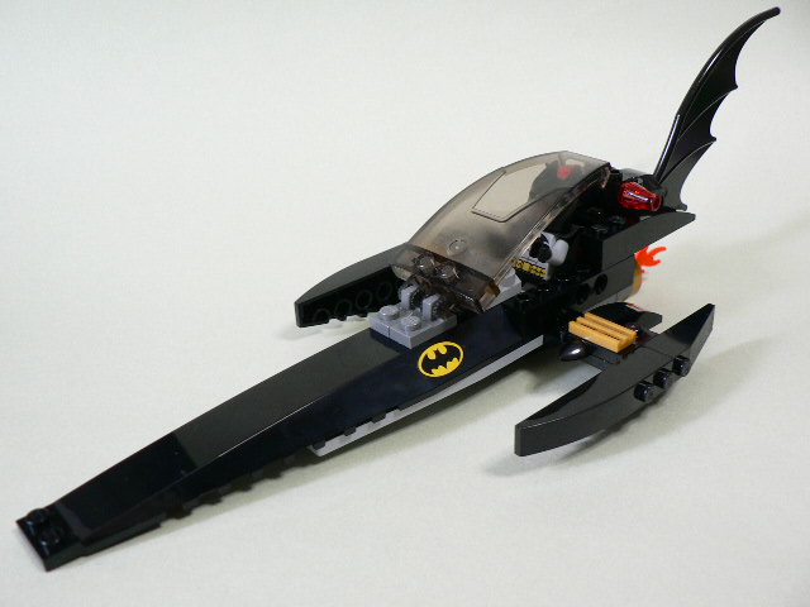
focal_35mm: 36
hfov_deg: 51.4
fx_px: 842
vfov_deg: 39.7
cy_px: 304
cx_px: 405
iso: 100
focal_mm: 6
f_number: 2.8
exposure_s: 1/15
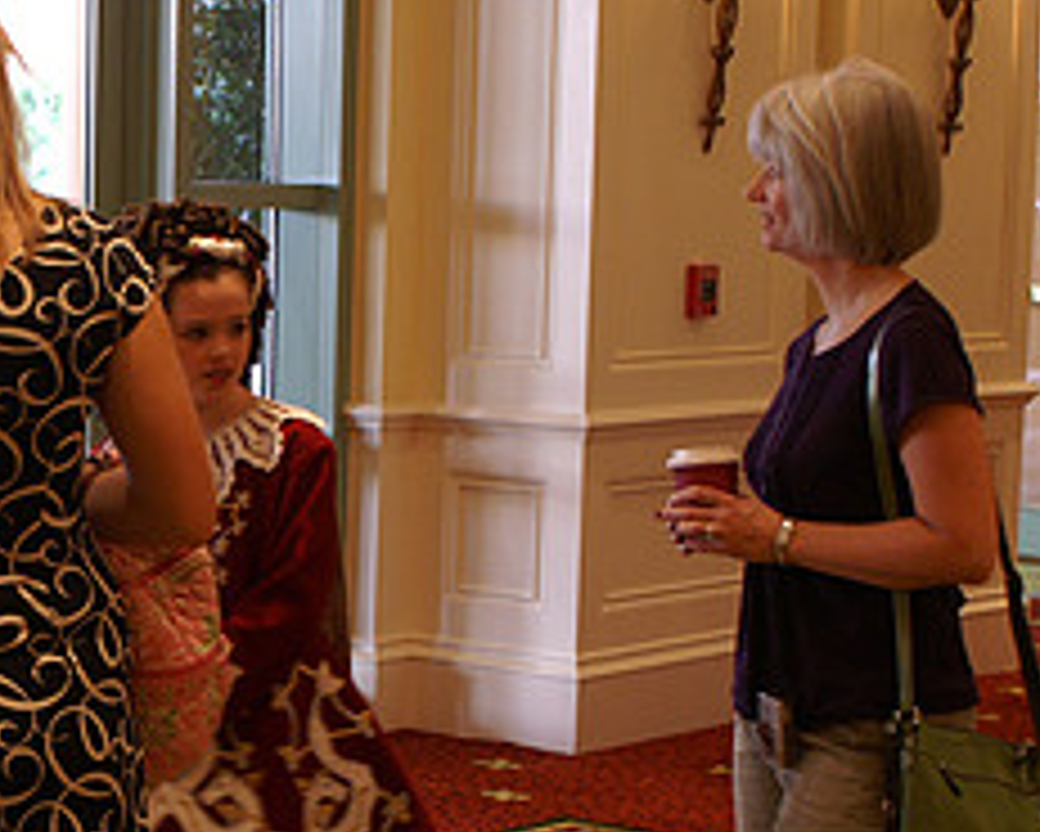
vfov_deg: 14.5
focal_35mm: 106
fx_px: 3264
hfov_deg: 17.6
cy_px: 562
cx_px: -36
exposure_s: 1/10
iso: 400
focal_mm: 30
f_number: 5
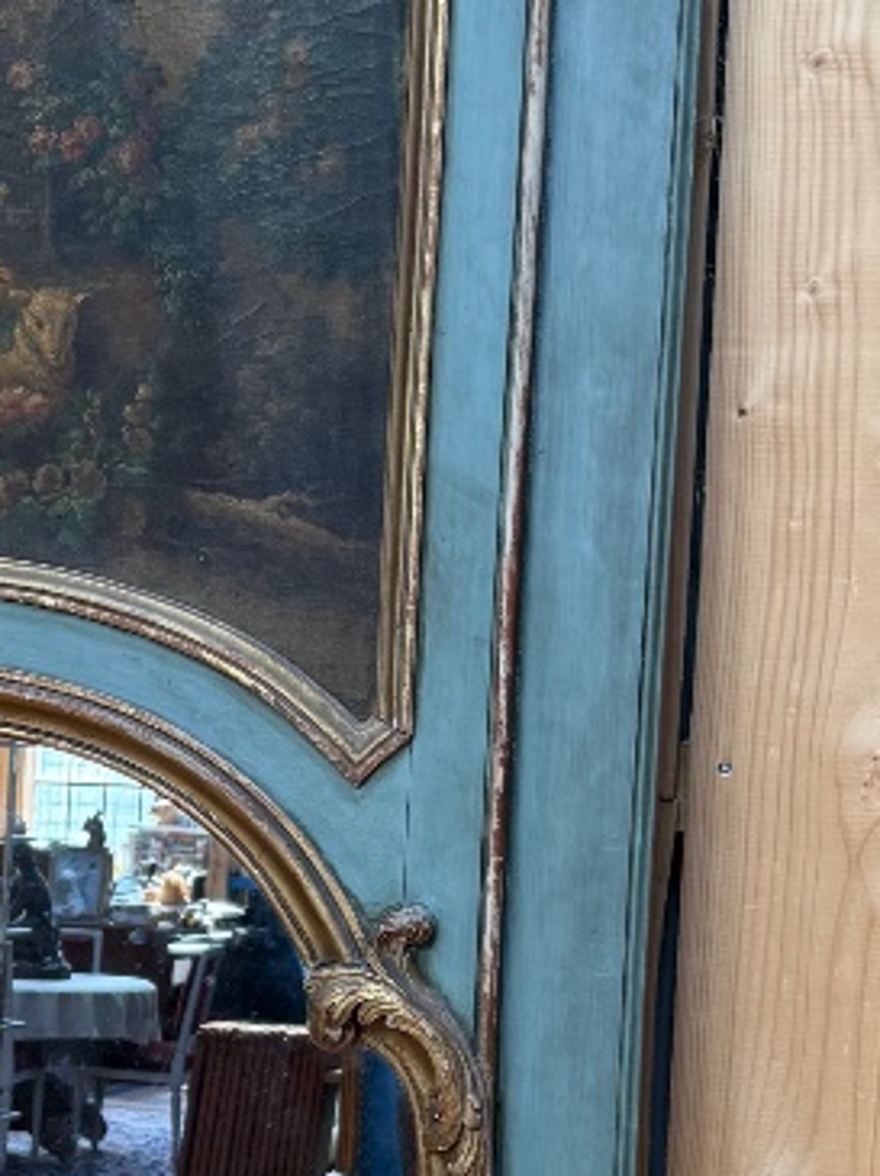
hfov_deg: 17.8
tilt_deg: -10.0
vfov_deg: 24.4
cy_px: 925
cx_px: -139
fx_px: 2682
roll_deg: +0.0
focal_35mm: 79
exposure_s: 1/100
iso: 64
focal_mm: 6.76
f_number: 1.78
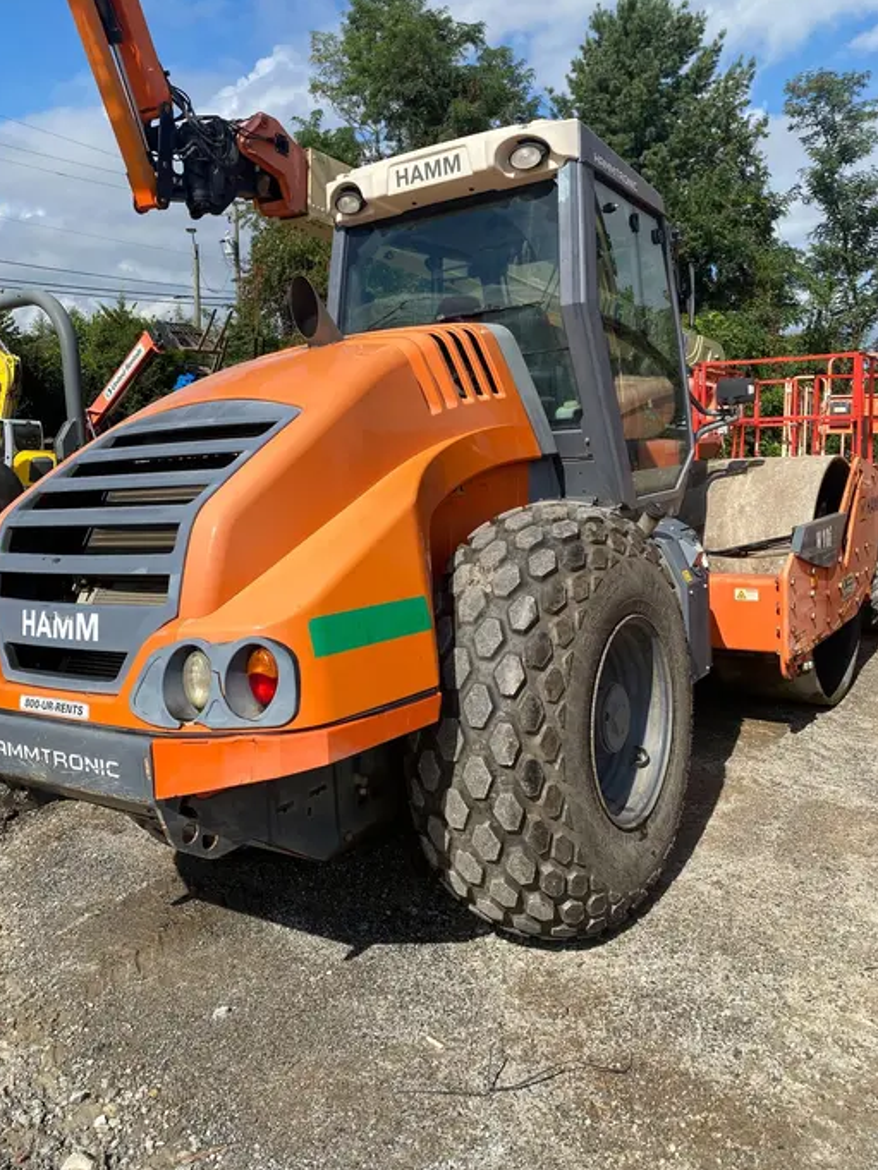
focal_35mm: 28
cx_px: 409
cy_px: 558
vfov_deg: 63.4
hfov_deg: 49.7
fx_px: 947
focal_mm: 4.25
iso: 32
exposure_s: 1/3125
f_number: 1.8
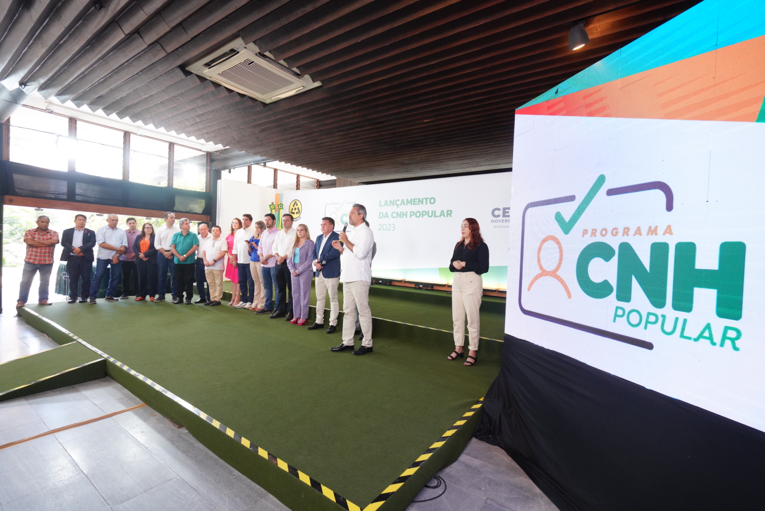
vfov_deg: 73.8
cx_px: 382
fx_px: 340
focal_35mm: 16
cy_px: 256
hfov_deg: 96.7
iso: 2500
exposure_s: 1/160
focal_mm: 16
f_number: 4
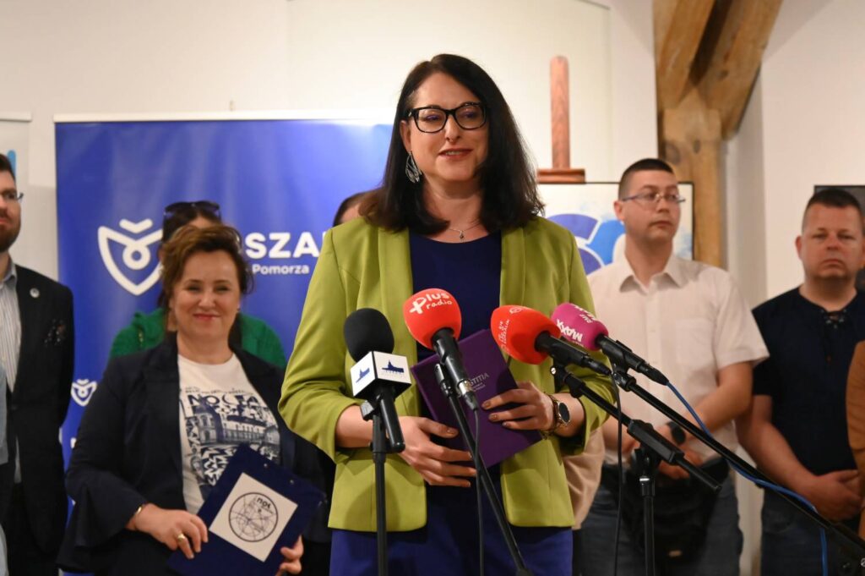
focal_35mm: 115
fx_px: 2761
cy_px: 288
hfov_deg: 17.8
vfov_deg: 11.9
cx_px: 432
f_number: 6.3
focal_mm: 115
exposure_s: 1/320
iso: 12800
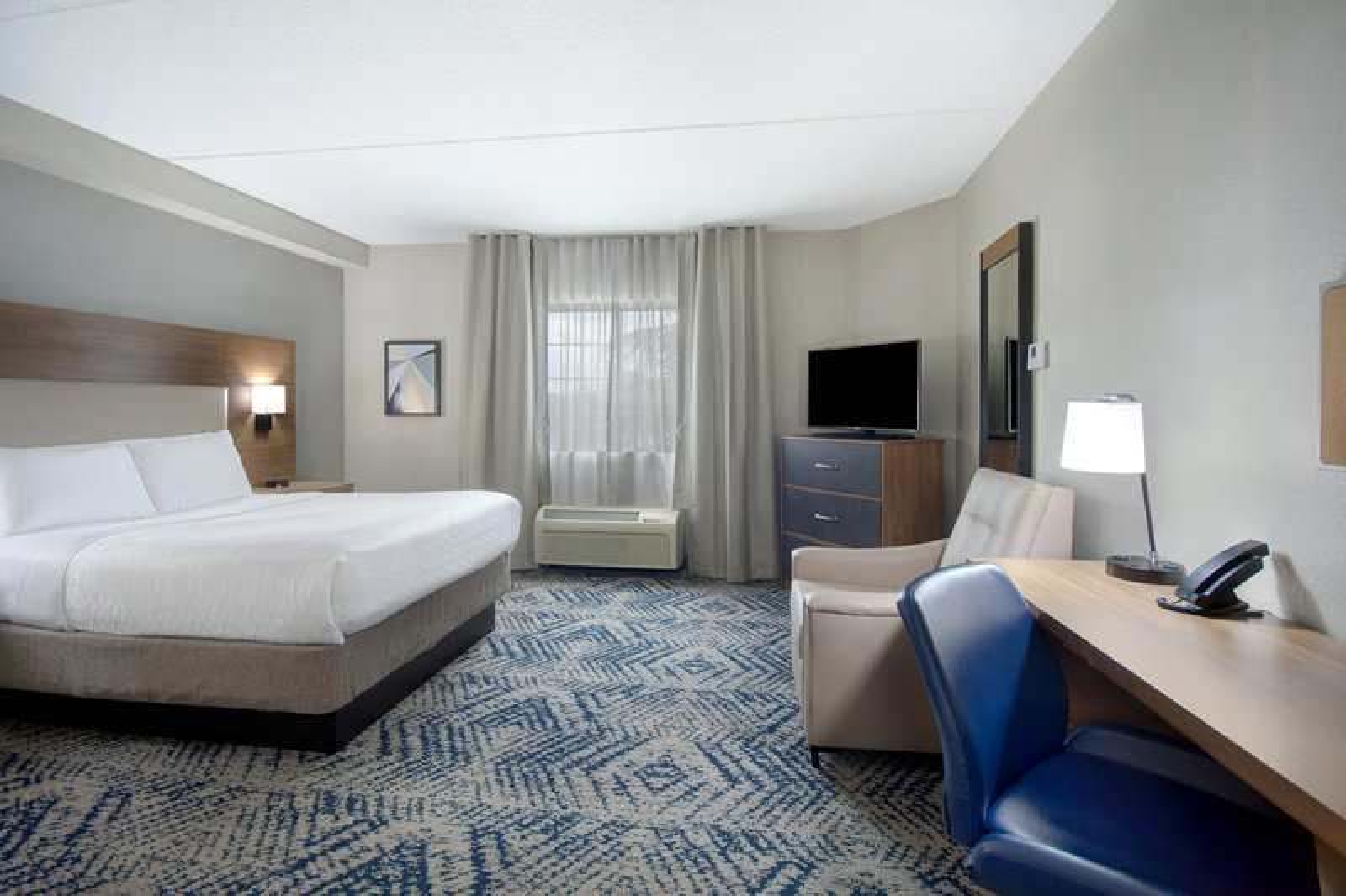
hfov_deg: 100.4
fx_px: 561
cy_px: 448
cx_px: 673
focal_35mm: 15
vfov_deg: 77.3
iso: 250
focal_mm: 10
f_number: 7.1
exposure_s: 1/20
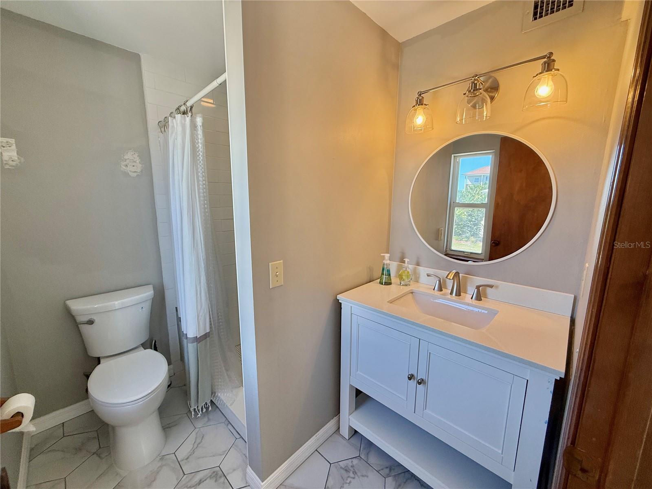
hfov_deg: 102.1
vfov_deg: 85.7
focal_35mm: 14
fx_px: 264
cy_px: 244
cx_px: 326
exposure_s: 1/120
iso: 125
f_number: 2.2
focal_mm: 2.22
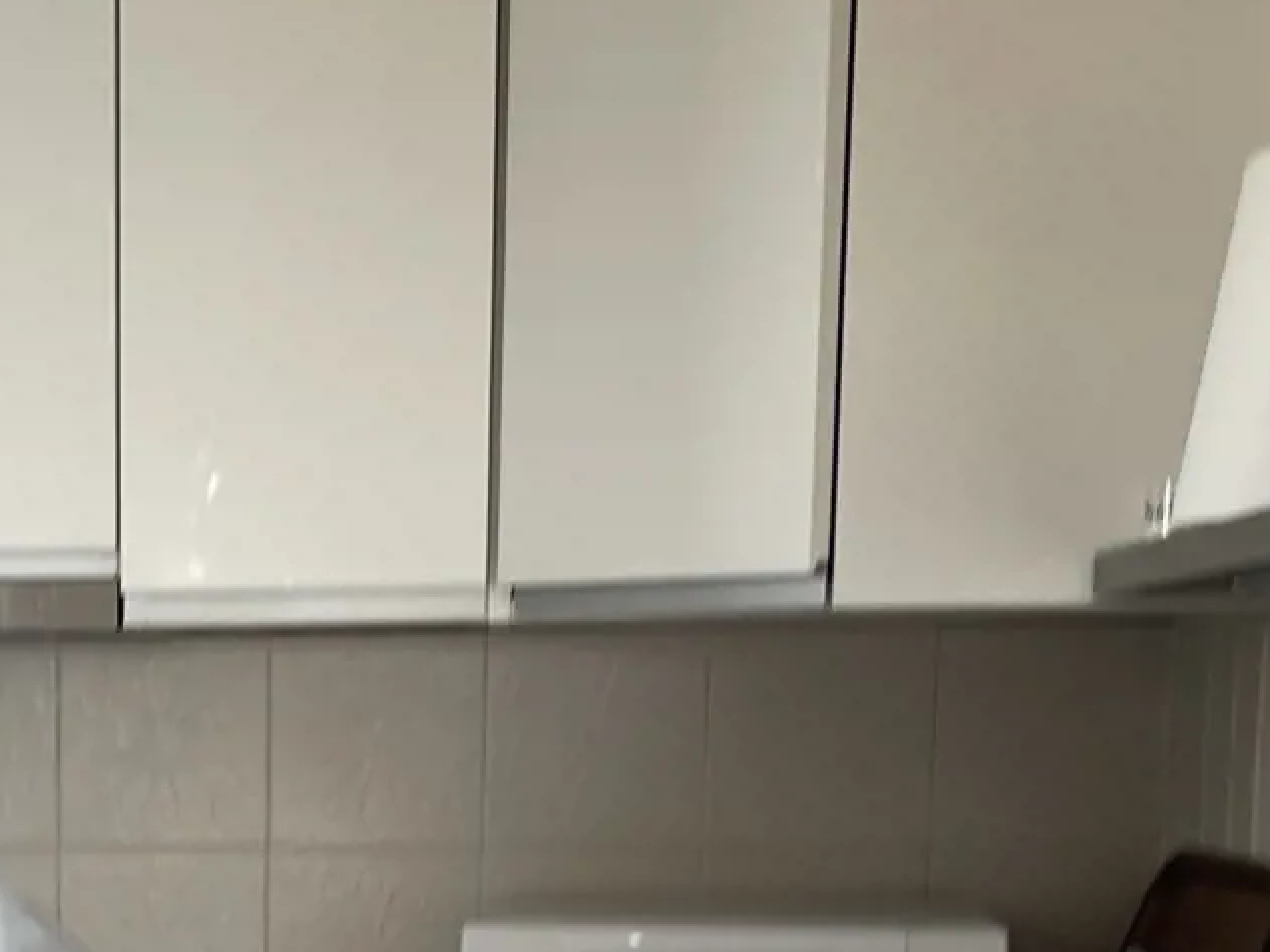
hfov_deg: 23.8
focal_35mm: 79
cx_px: 40
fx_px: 2898
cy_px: 1163
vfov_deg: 17.7
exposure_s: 1/100
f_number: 1.6
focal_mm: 5.1
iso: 100
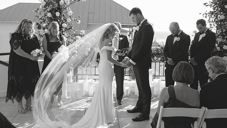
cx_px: 107
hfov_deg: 50.5
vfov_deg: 29.7
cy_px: 64
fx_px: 241
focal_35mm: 40
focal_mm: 35
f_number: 2.8
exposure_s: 1/1250
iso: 200
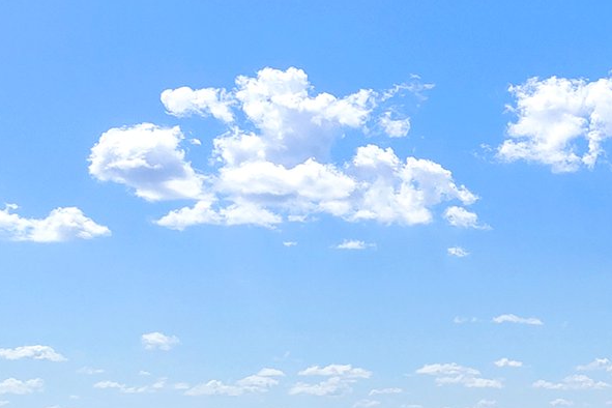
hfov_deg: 26.5
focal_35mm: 52
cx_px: 937
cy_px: 473
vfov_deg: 23.9
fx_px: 884
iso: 640
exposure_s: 1/800
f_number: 6.3
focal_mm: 10
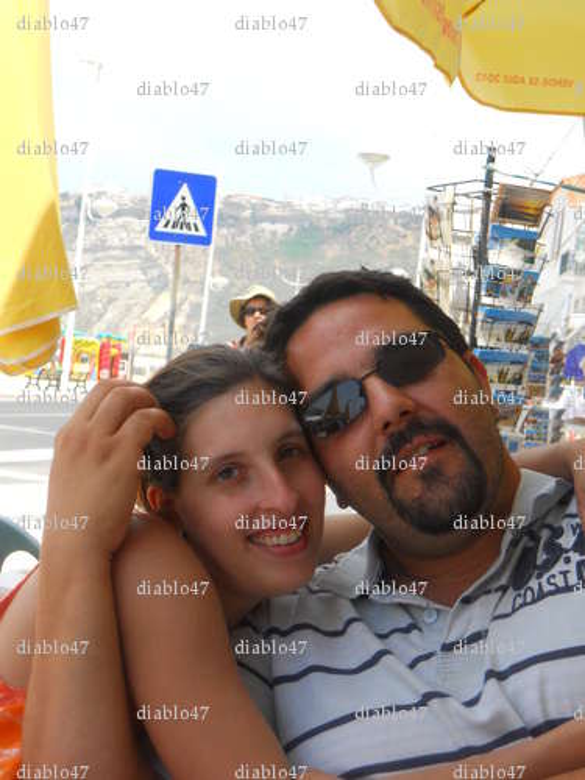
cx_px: 292
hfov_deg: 27.0
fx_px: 1217
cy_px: 390
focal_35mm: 54
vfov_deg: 35.5
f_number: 3.7
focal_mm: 9.6
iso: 80
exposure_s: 1/320
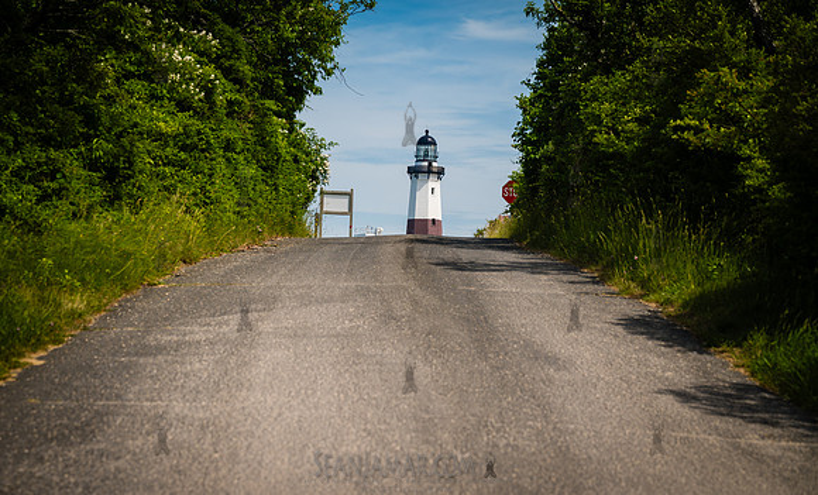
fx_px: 2232
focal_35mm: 101
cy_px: 273
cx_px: 408
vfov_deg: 12.7
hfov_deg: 20.8
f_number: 5
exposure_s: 1/1000
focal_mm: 98
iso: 125
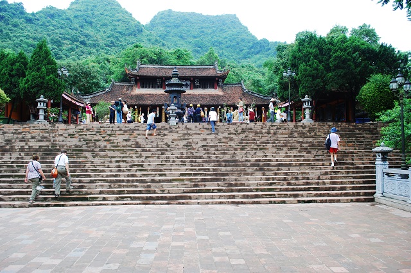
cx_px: 206
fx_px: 308
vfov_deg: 47.9
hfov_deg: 67.4
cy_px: 136
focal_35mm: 27
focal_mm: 18
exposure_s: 1/125
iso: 160
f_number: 5.6
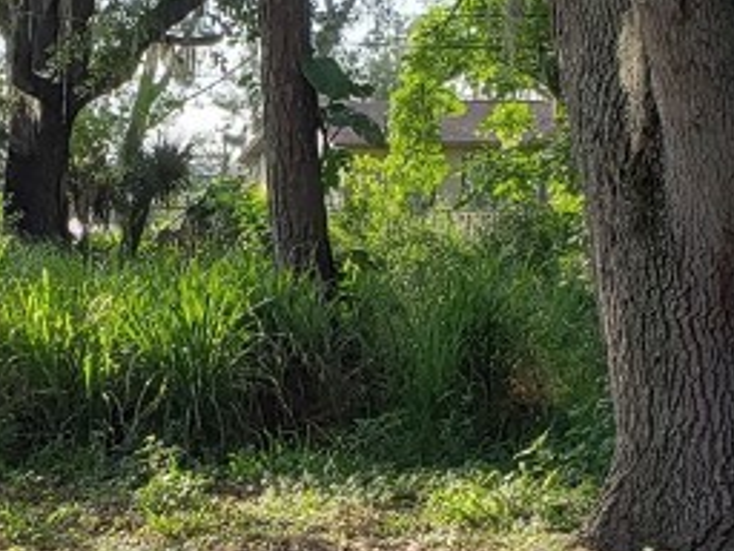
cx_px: 204
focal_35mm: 104
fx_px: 2205
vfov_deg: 14.2
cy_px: 442
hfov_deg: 18.8
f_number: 2.4
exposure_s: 1/488
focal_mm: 4.3
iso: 50
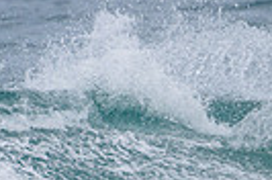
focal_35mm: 2681
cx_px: 516
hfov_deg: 0.8
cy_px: 162
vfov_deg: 0.5
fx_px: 20208
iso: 125
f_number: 5.6
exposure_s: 1/2000
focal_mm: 500
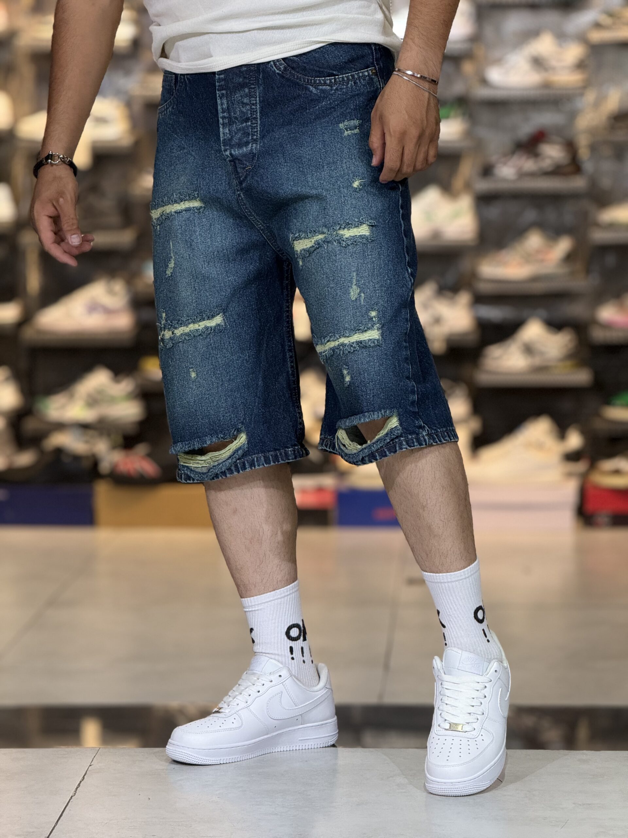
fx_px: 2903
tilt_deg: -3.9
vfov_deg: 16.4
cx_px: 314
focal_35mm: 120
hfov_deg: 12.3
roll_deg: +0.8
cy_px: 419
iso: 160
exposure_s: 1/100
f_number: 2.8
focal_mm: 15.66
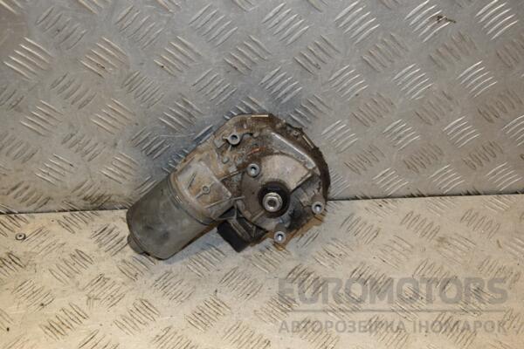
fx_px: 699
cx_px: 262
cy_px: 174
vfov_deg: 28.1
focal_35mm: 48
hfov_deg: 41.1
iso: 800
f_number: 7.1
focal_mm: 32
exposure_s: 1/200
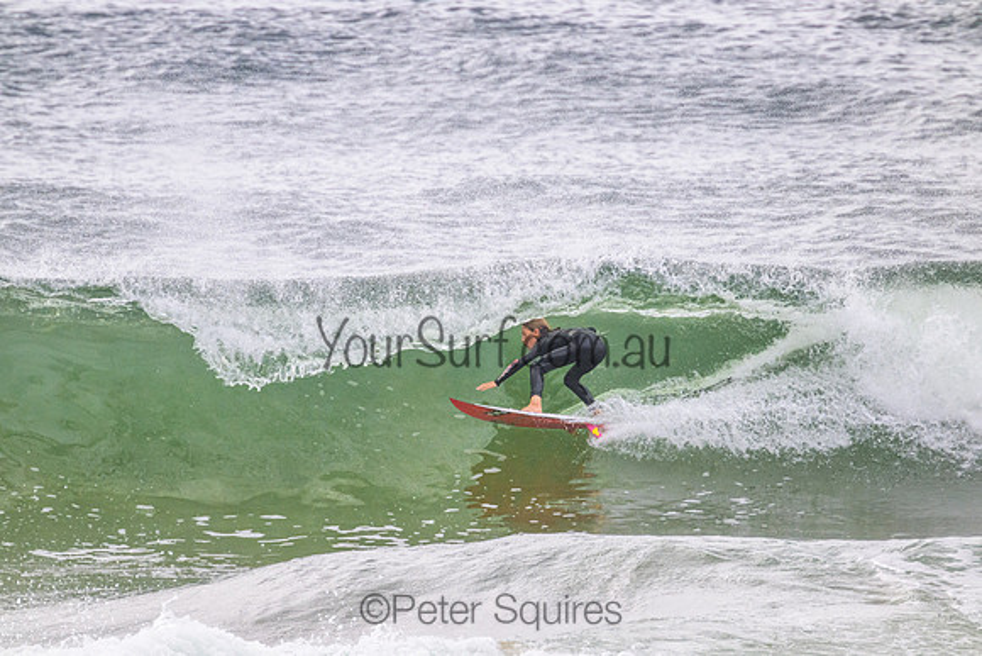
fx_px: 21826
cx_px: 491
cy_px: 328
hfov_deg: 2.6
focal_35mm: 800
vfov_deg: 1.7
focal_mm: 800
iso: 2800
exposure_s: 1/2000
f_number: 11
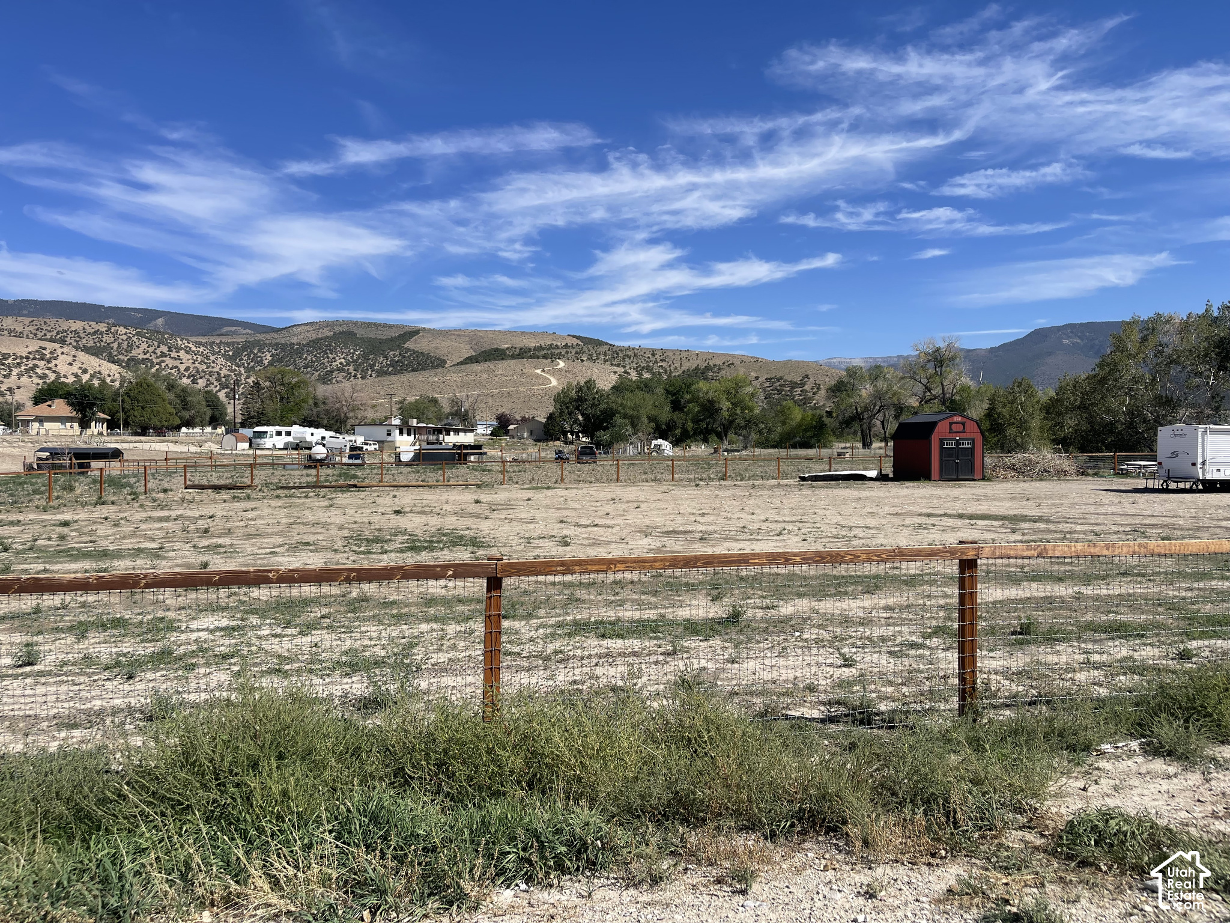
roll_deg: +0.4
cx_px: 615
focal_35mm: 25
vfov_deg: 54.9
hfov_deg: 69.4
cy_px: 462
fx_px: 888
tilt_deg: -2.8
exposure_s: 1/4348
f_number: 1.6
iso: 32
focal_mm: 5.1
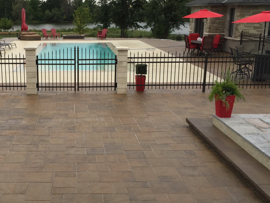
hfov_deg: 41.0
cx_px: 73
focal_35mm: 45
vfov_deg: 32.2
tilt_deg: -13.4
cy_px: 92
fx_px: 351
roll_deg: -0.6
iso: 32
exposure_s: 1/380
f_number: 2.2
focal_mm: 4.15
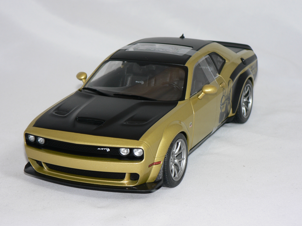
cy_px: 112
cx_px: 147
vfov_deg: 15.1
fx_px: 855
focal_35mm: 98
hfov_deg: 20.0
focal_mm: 15.8
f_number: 3.2
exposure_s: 1/60
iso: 80
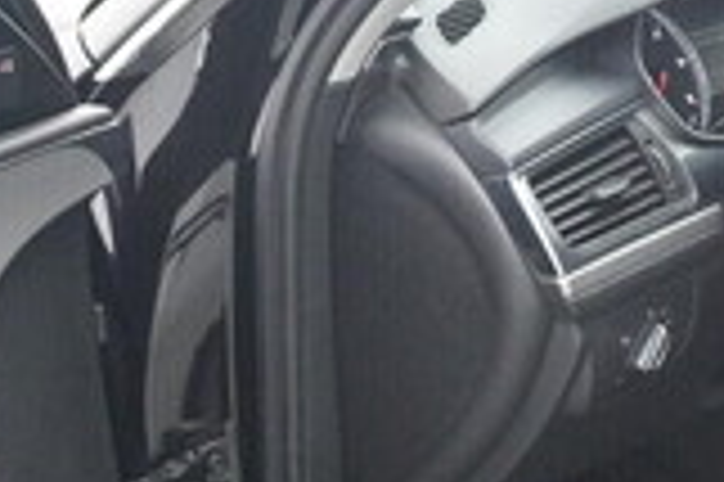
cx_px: 1030
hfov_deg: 15.6
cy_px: 428
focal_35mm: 123
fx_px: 2471
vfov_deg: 11.1
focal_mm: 24
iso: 6400
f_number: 6.3
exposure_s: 1/250
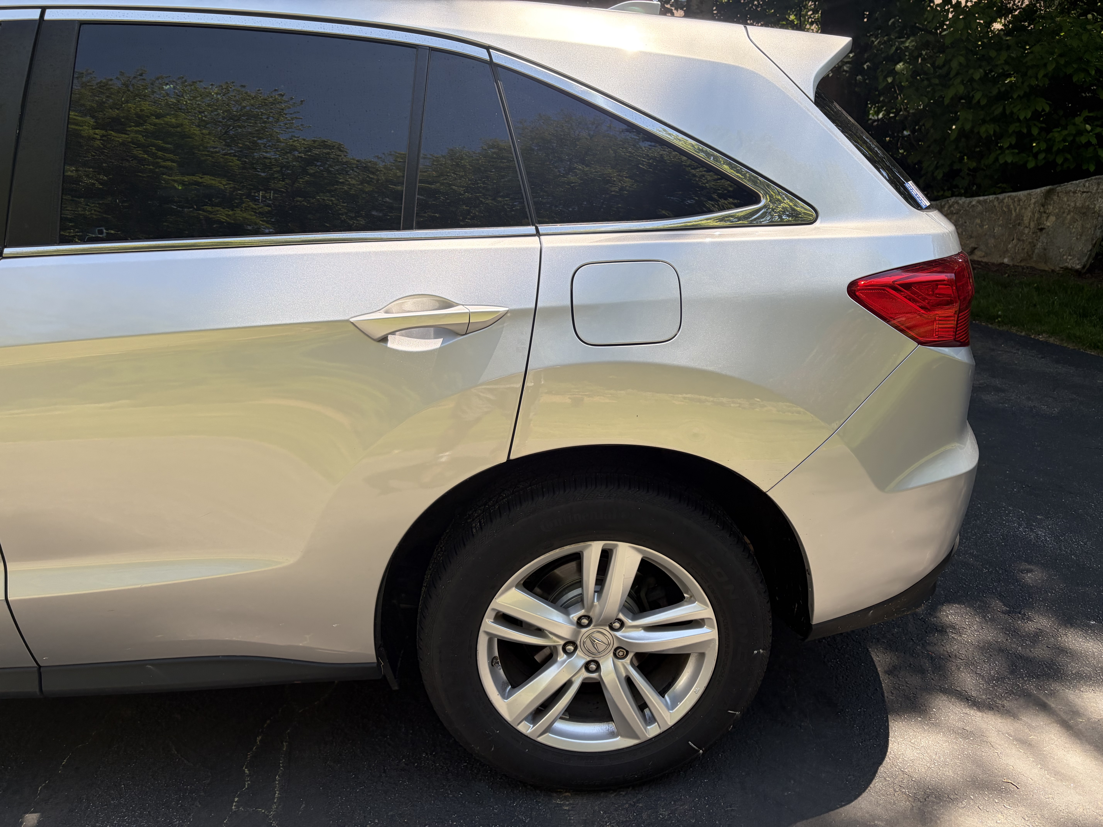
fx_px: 828
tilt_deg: -17.5
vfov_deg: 53.1
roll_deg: +2.3
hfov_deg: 67.3
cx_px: 552
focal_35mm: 26
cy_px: 414
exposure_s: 1/820
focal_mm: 5.96
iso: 64
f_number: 1.6
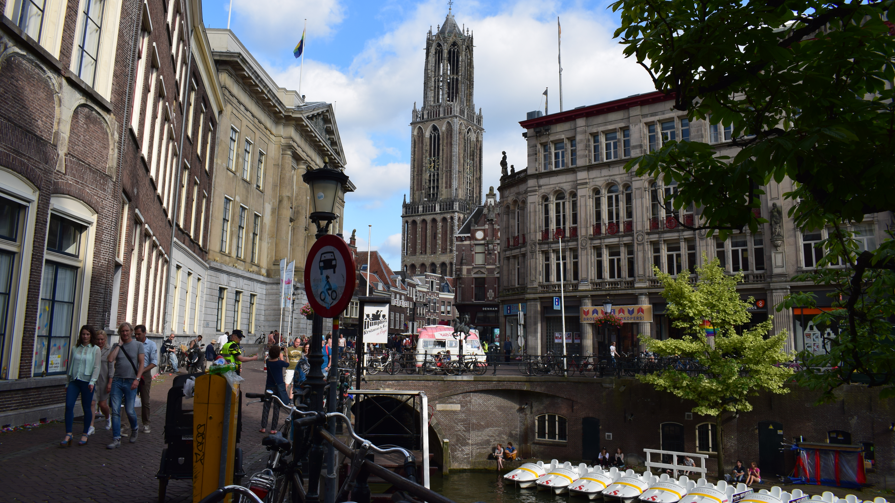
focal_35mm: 29
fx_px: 688
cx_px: 449
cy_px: 204
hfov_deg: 66.1
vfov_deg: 40.0
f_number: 8
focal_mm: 18
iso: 200
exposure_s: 1/500
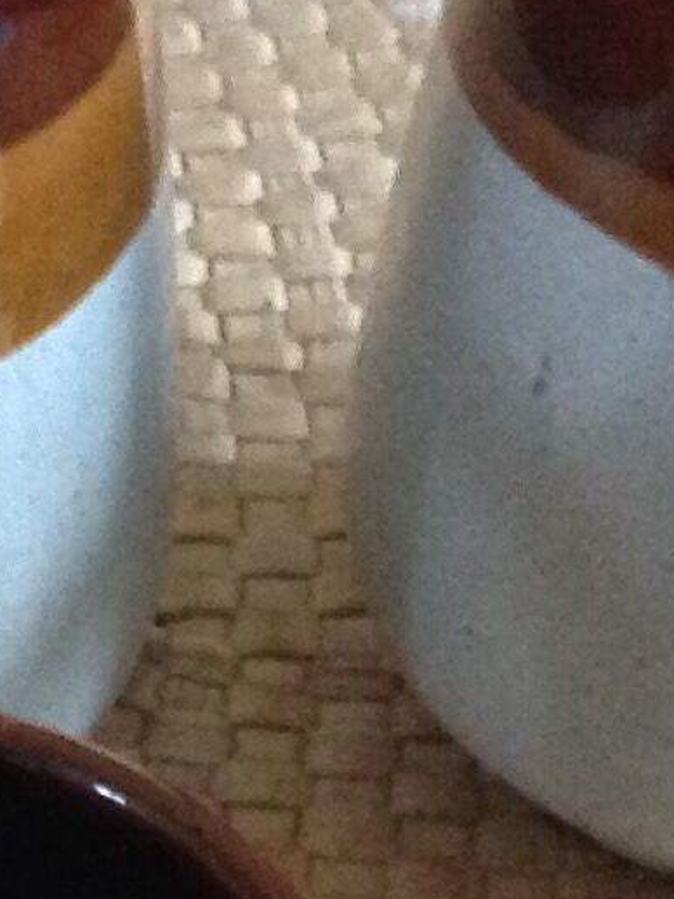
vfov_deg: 11.1
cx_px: -12
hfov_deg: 8.4
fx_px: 4547
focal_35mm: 175
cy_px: 1132
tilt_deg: -46.6
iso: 500
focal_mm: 4.28
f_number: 2.4
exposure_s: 1/15
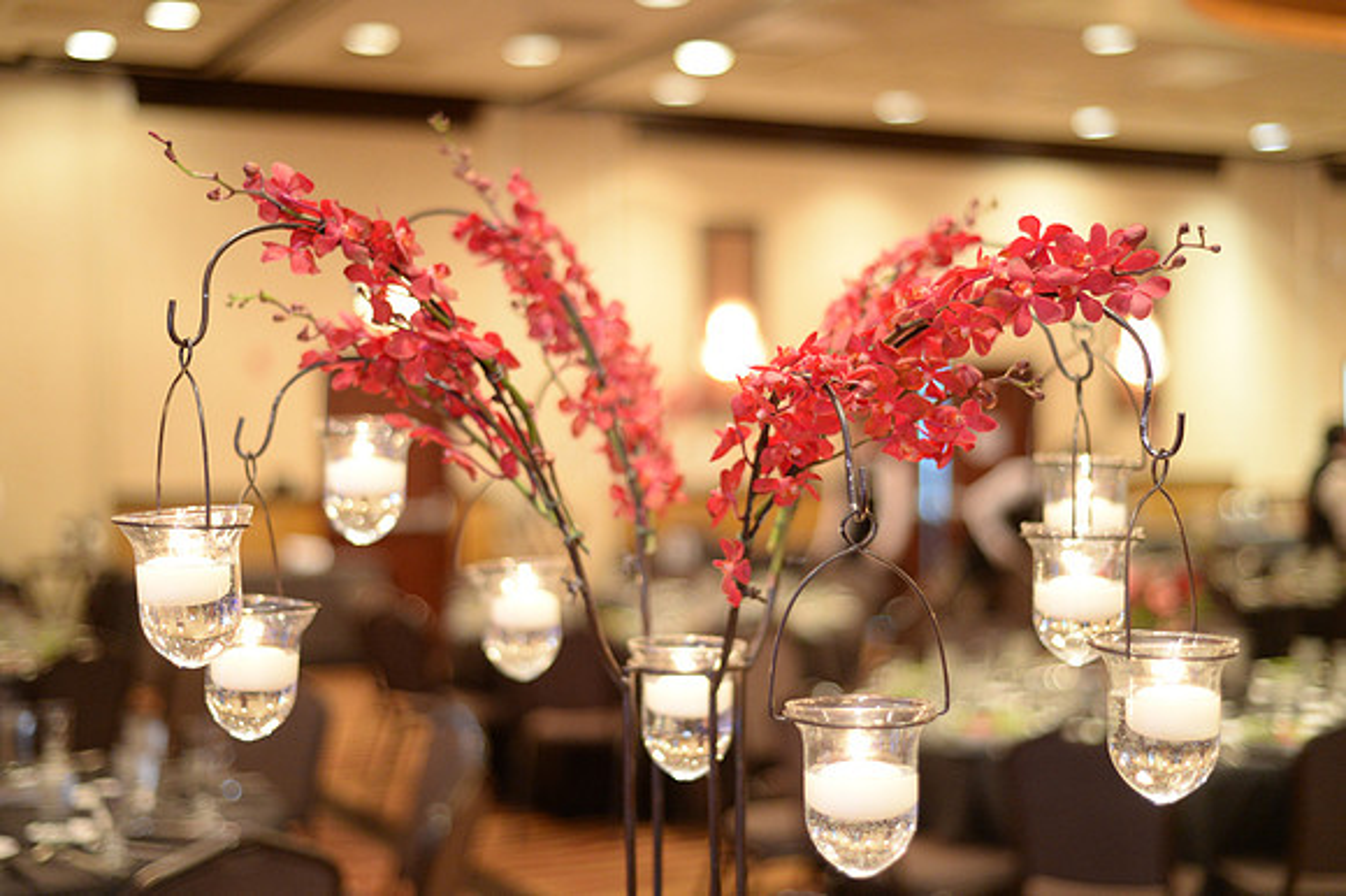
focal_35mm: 50
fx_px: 1868
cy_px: 448
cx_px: 673
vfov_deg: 27.0
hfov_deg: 39.6
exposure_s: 1/100
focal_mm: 50
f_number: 2.2
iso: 3200
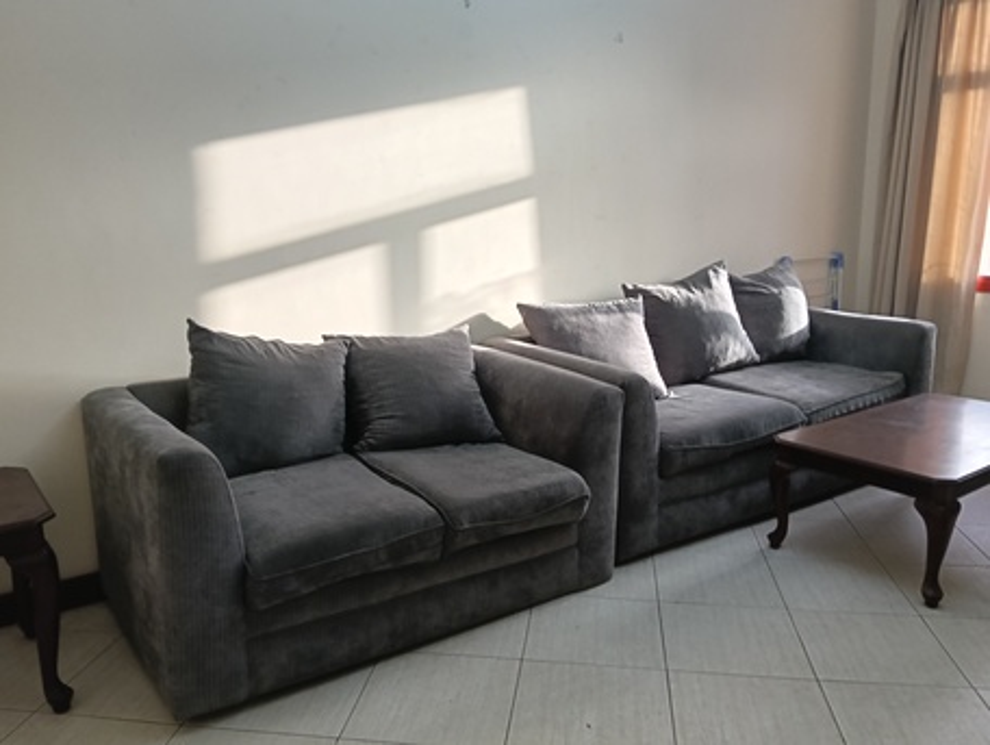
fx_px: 773
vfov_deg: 51.4
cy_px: 372
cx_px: 495
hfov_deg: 65.3
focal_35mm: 27
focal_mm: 3.98
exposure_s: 1/33.3
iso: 160
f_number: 1.8
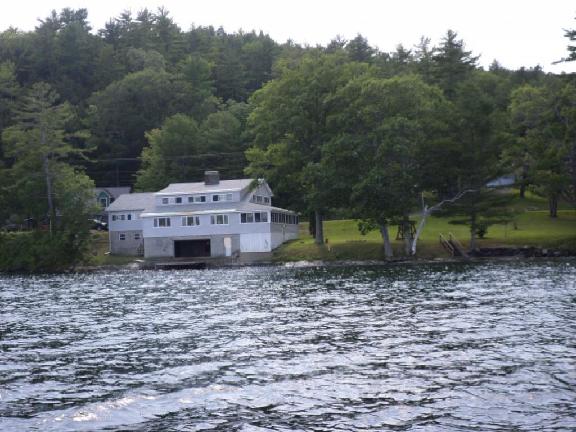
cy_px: 216
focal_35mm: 43
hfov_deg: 43.8
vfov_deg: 33.6
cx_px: 288
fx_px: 716
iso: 80
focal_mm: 7.8
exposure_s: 1/350
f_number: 3.2
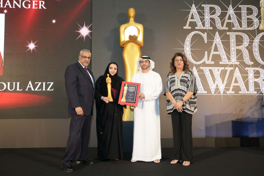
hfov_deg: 58.7
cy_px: 88
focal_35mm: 32
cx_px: 132
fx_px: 235
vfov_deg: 41.1
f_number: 4
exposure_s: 1/160
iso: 1250
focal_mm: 32
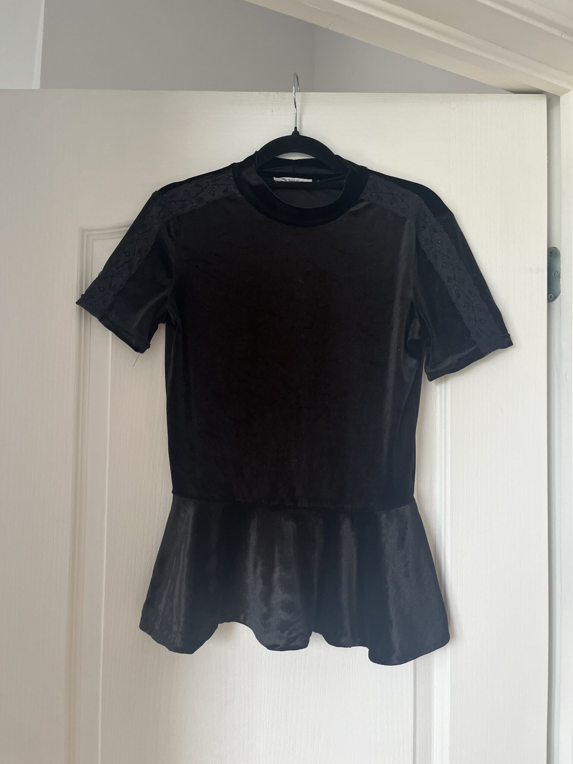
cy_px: 382
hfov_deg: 53.1
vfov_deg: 67.3
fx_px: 574
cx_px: 286
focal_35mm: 26
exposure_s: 1/108
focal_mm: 5.1
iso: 125
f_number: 1.6
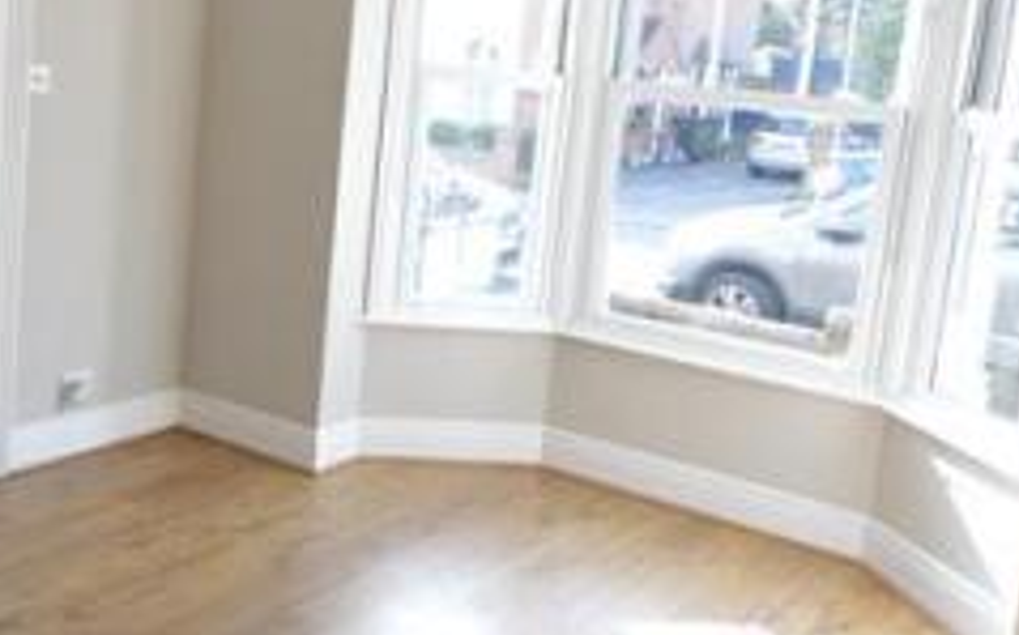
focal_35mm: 42
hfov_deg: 46.1
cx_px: 303
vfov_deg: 30.2
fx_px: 1166
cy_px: 205
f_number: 3.5
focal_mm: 10
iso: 100
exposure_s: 1/50
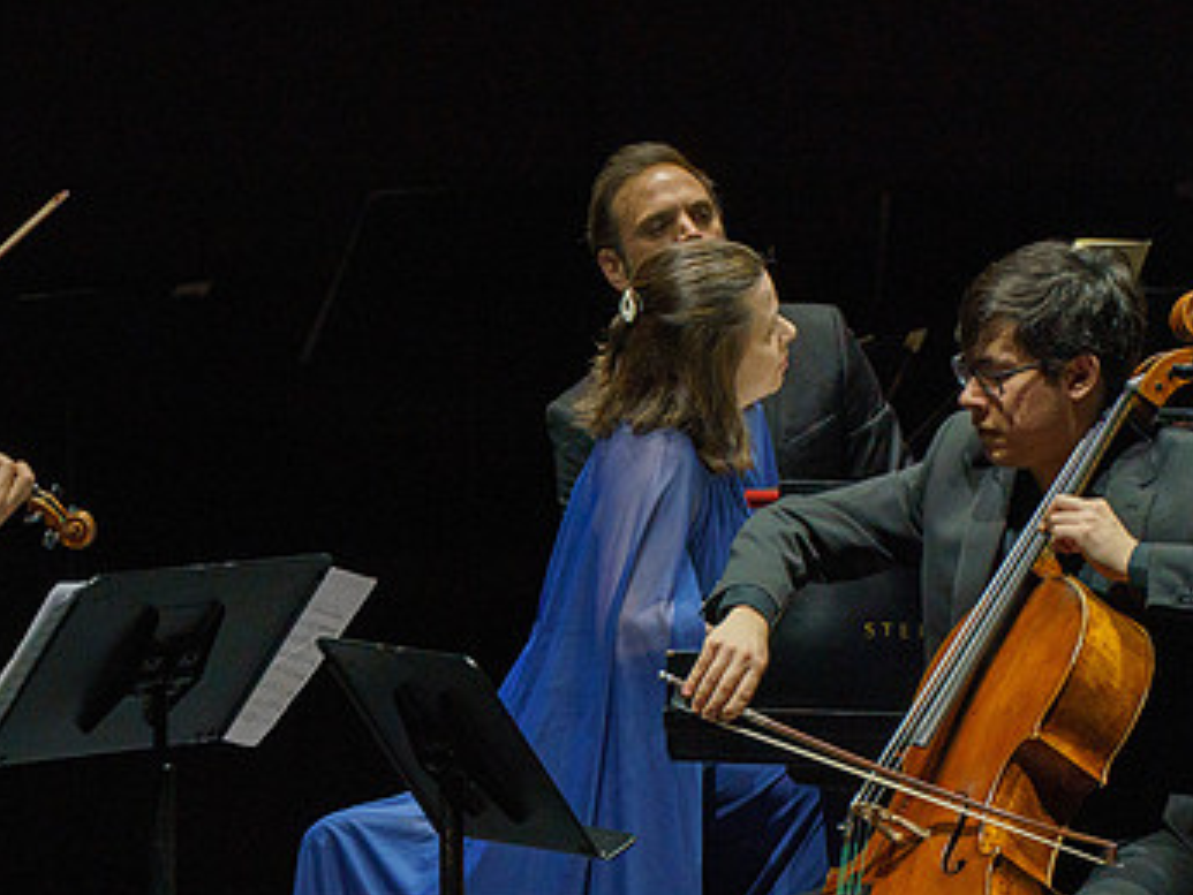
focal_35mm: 655
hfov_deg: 3.0
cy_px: 562
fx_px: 22582
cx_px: 419
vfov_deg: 2.3
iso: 4000
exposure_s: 1/250
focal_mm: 400
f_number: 10
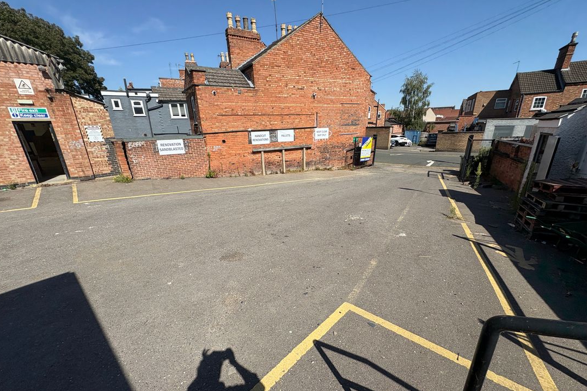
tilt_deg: -18.3
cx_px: 296
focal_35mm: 15
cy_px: 214
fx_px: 244
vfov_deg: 77.1
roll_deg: +1.4
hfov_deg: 100.4
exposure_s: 1/2273
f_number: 2.2
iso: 50
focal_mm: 2.22
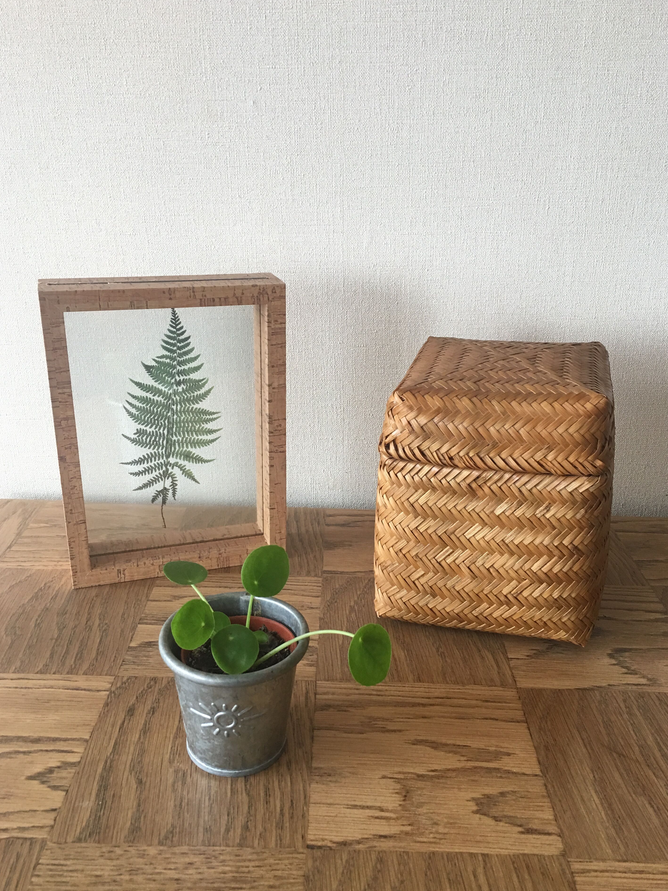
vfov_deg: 58.3
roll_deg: -0.1
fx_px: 798
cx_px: 330
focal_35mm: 31
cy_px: 459
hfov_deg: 45.4
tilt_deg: -22.2
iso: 50
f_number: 2.2
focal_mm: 4.15
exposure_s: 1/33
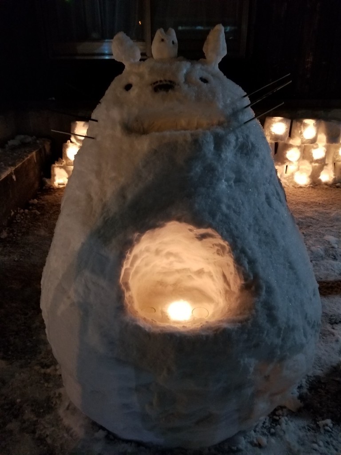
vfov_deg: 67.3
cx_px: 170
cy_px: 228
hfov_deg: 53.1
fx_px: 341
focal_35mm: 26
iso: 500
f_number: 1.7
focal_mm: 4.25
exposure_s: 1/10
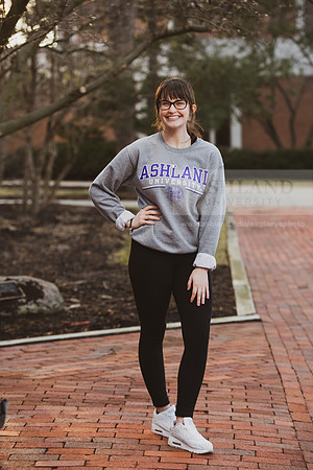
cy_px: 235
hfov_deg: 13.0
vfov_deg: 19.5
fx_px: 1369
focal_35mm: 105
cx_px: 156
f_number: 4
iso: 320
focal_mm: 105
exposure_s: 1/200
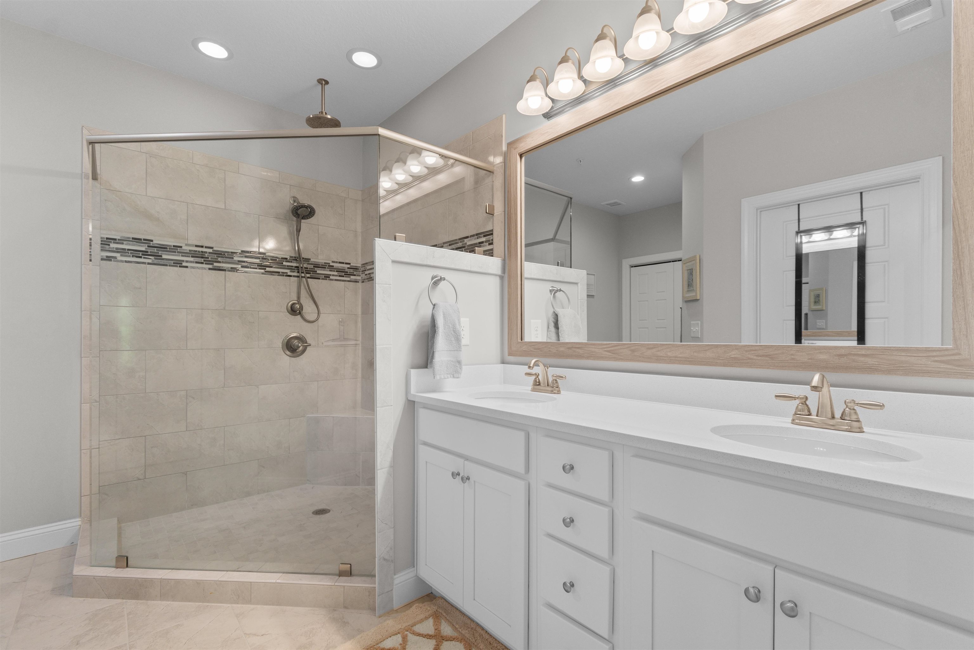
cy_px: 325
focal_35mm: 15
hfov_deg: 100.4
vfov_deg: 77.3
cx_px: 487
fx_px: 406
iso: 100
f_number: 4.5
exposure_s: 1/1.25
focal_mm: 10
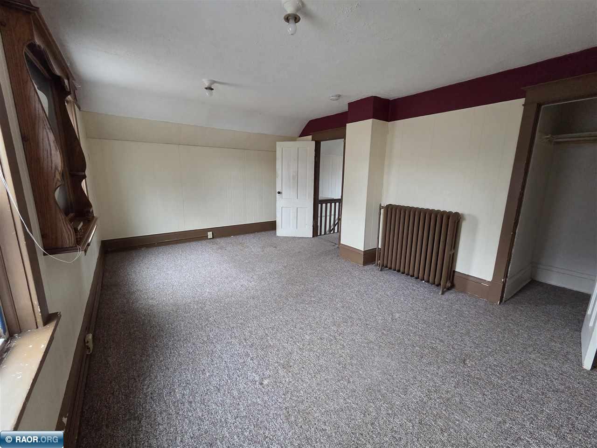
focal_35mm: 13
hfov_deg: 106.2
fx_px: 224
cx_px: 298
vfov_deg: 89.9
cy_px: 224
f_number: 2.2
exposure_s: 1/60
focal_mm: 2.2
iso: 800
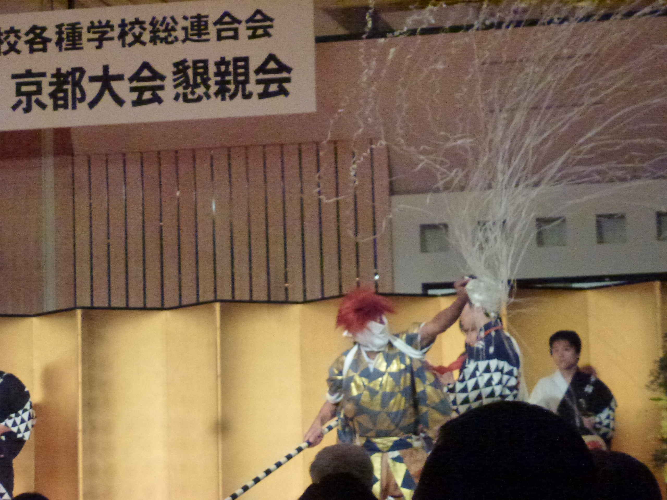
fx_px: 1850
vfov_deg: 15.4
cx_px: 334
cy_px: 250
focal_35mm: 96
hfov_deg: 20.4
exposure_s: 1/125
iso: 1600
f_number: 5
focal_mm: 17.3
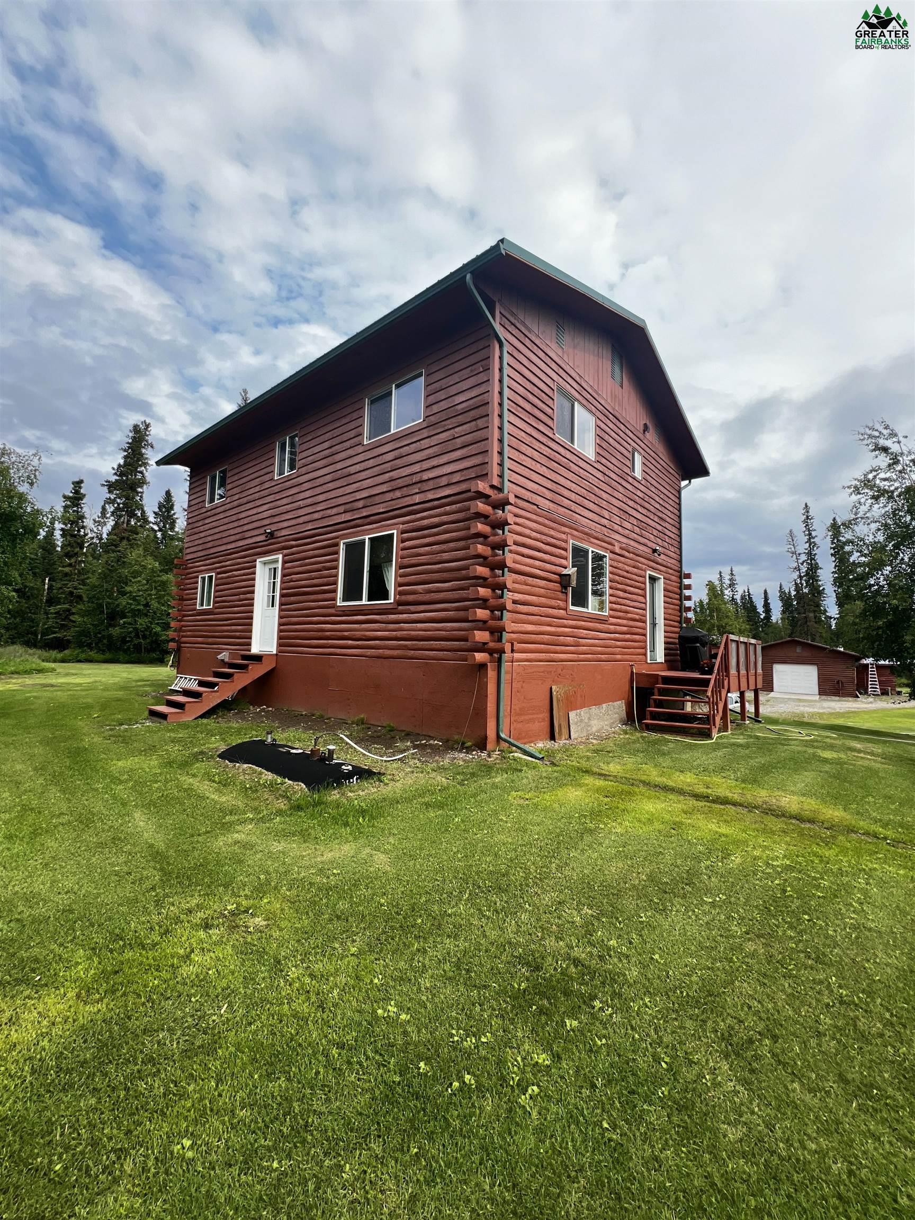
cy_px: 610
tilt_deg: +3.8
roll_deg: -1.7
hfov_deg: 89.9
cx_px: 458
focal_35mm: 13
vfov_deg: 106.2
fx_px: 458
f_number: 1.8
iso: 32
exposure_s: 1/515
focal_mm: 1.57
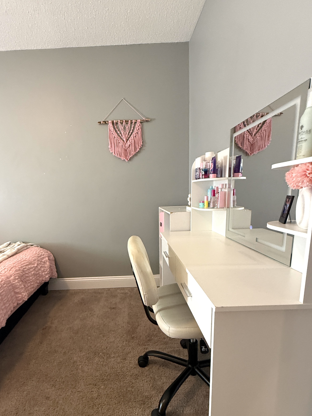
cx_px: 129
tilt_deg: -10.9
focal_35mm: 18
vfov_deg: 87.3
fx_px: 216
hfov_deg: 71.0
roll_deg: +0.7
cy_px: 235
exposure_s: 1/60
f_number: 2.2
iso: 320
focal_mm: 2.22
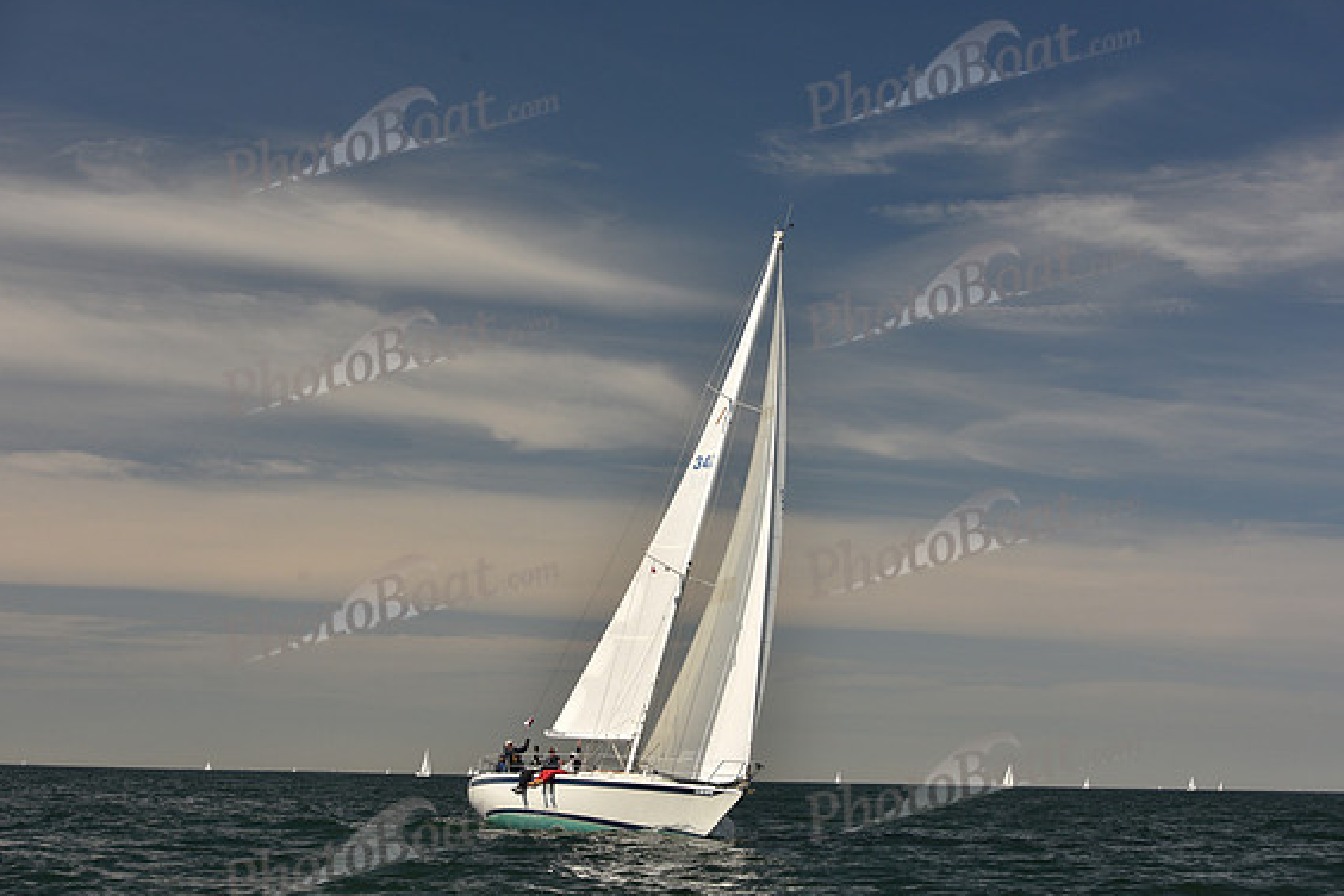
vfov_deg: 18.9
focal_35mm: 72
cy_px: 447
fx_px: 2688
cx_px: 684
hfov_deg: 28.1
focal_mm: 70
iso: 250
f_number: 8
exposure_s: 1/640
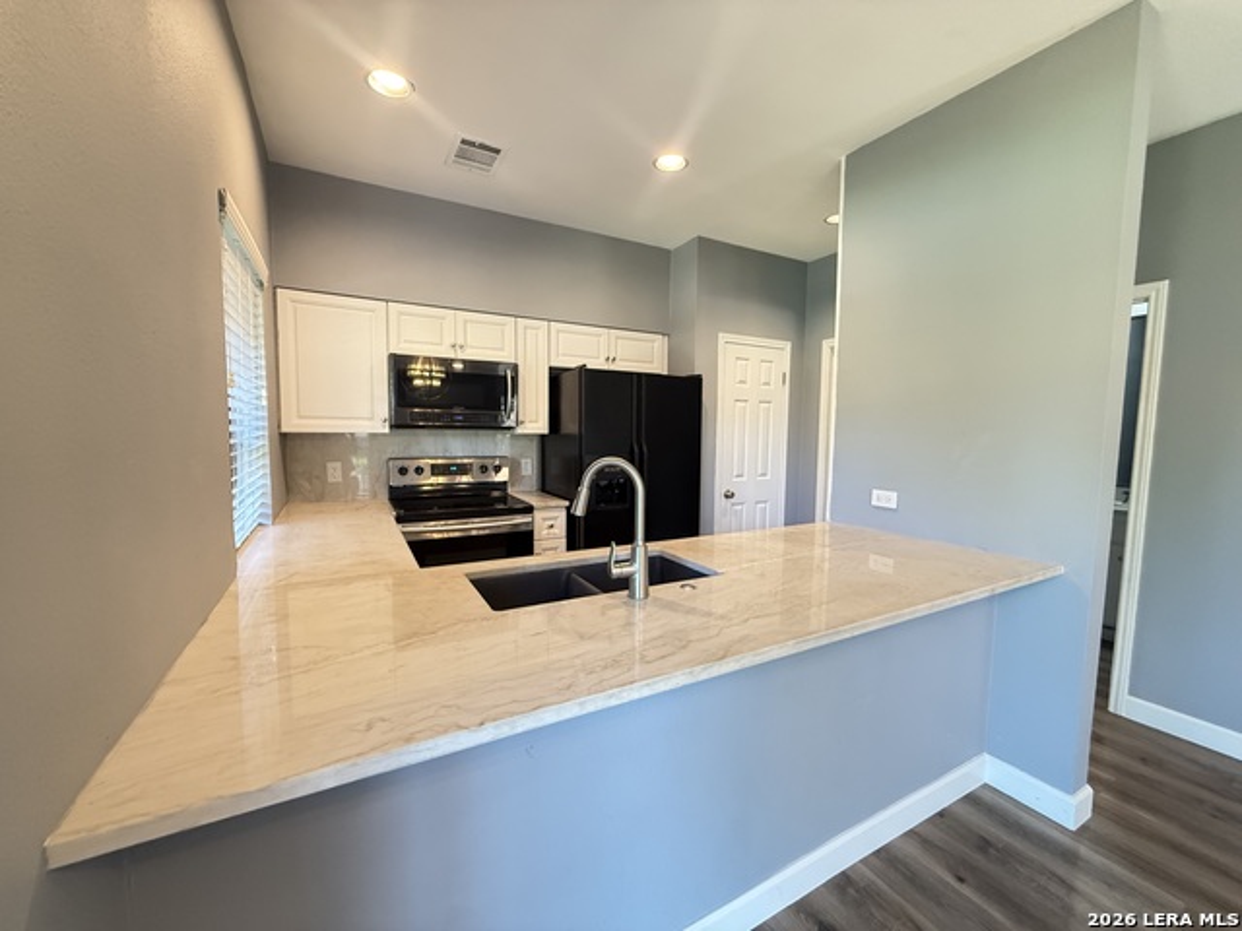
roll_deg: -0.7
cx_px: 621
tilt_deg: -2.6
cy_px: 466
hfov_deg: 102.1
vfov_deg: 85.7
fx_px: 502
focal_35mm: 14
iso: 640
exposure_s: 1/60
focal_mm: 2.22
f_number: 2.2
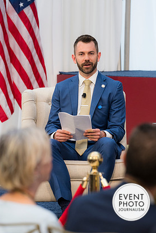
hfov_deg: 5.6
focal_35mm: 245
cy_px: 112
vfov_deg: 8.4
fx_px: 1590
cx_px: 84
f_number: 4
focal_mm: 150
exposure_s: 1/160
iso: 720
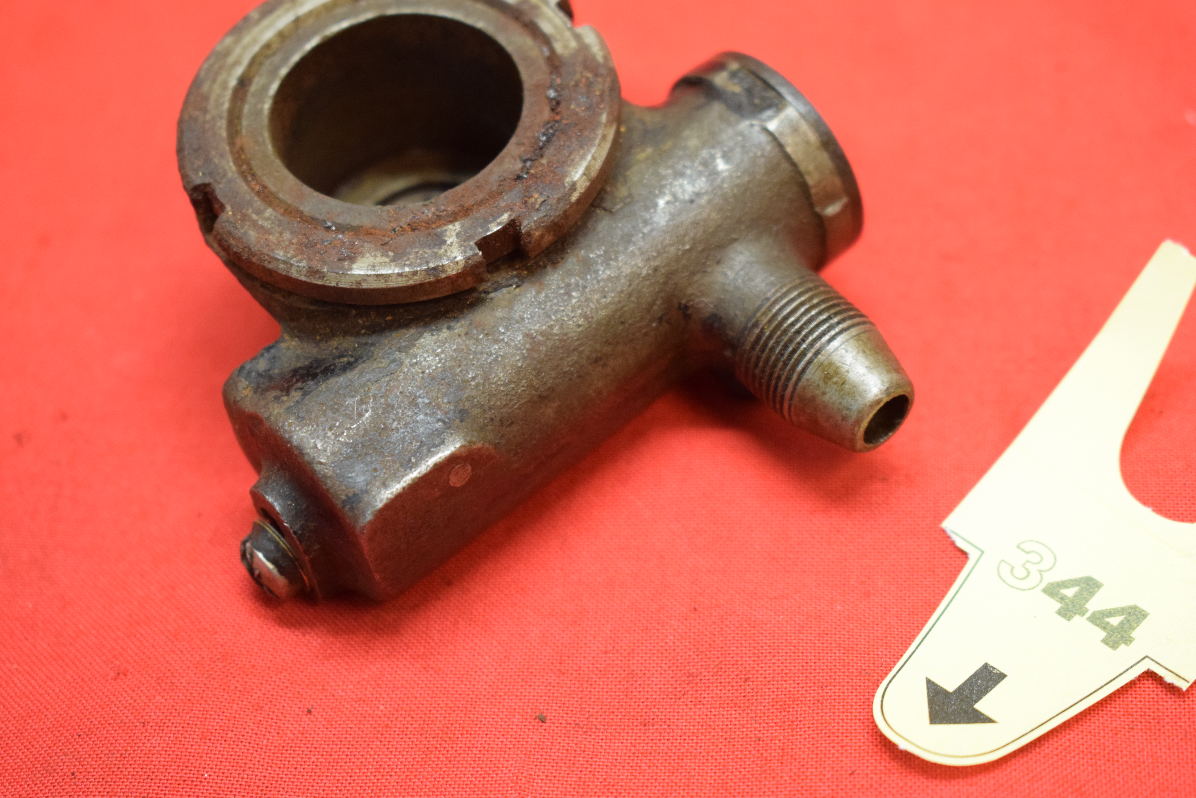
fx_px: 2392
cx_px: 598
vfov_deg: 18.9
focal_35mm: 72
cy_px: 399
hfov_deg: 28.1
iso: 2000
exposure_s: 1/60
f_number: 5.3
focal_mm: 48
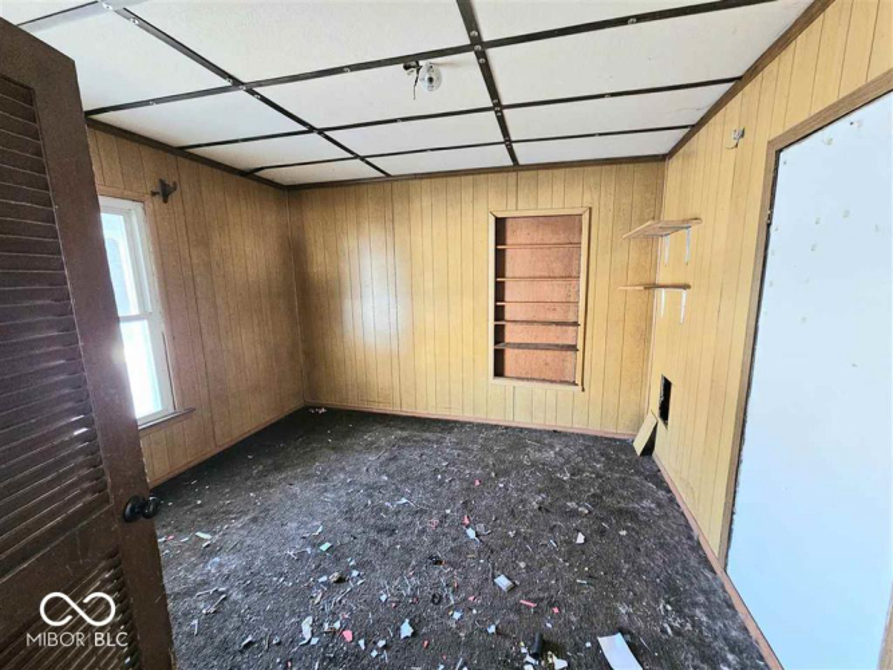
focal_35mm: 13
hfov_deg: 106.2
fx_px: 335
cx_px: 446
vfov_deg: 89.9
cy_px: 335
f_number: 2.2
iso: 500
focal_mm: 2.2
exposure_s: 1/30
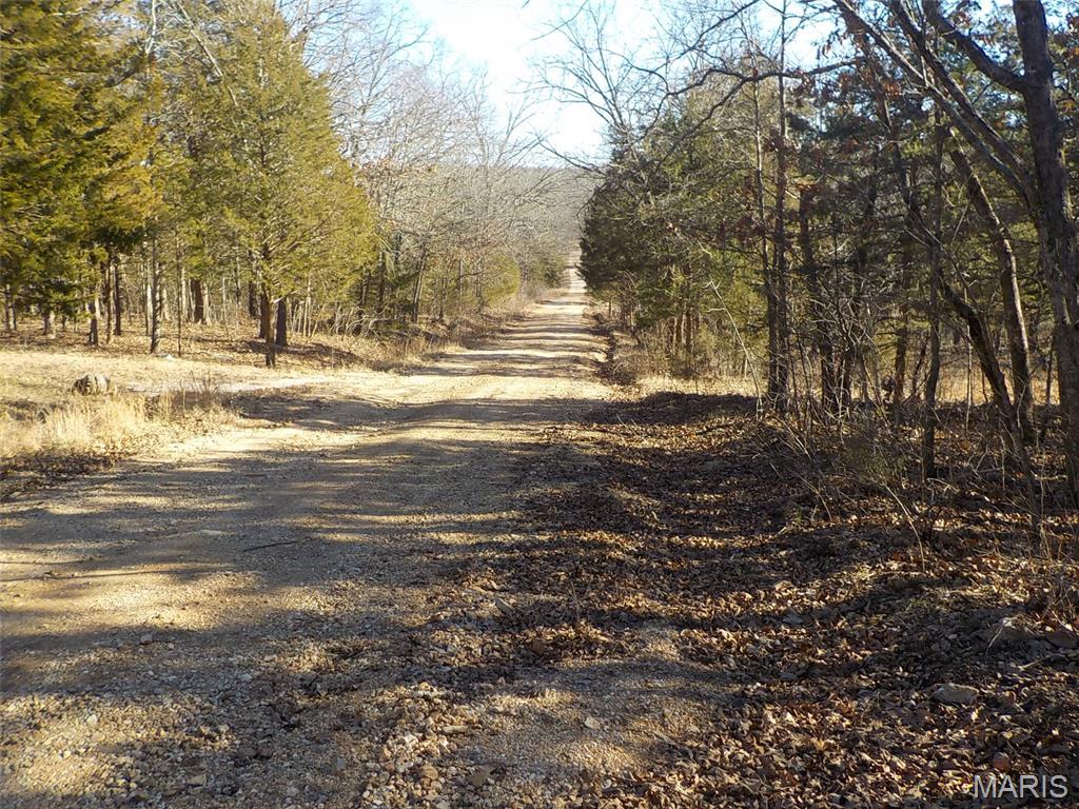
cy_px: 404
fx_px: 935
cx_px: 540
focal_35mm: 30
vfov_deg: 46.8
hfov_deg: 60.0
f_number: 3.3
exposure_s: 1/320
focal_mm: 4.1
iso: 125
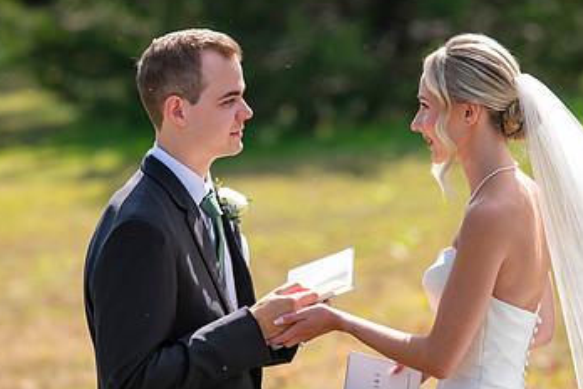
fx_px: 5570
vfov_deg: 4.0
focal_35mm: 344
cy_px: 246
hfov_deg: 6.0
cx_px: 313
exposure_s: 1/250
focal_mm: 200
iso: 50
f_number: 4
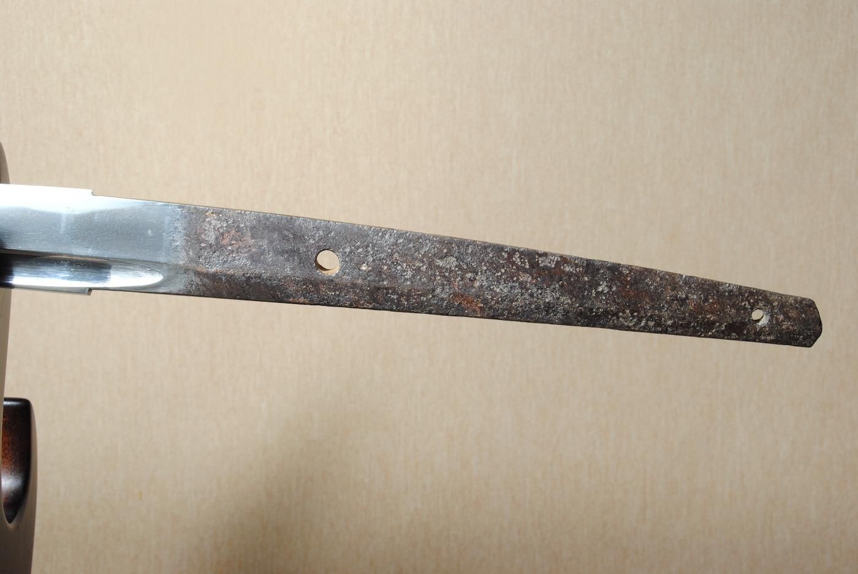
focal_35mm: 66
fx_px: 1575
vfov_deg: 20.7
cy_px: 287
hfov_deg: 30.5
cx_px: 429
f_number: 11
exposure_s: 1/2
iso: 400
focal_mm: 44
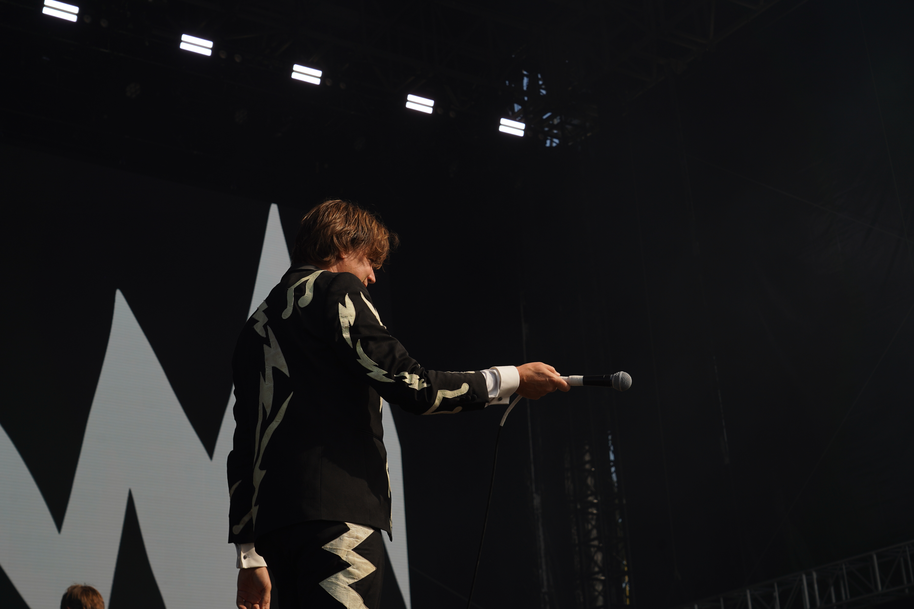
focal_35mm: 61
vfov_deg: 22.3
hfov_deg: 32.9
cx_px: 457
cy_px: 304
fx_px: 1549
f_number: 8
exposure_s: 1/400
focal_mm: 61
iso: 100
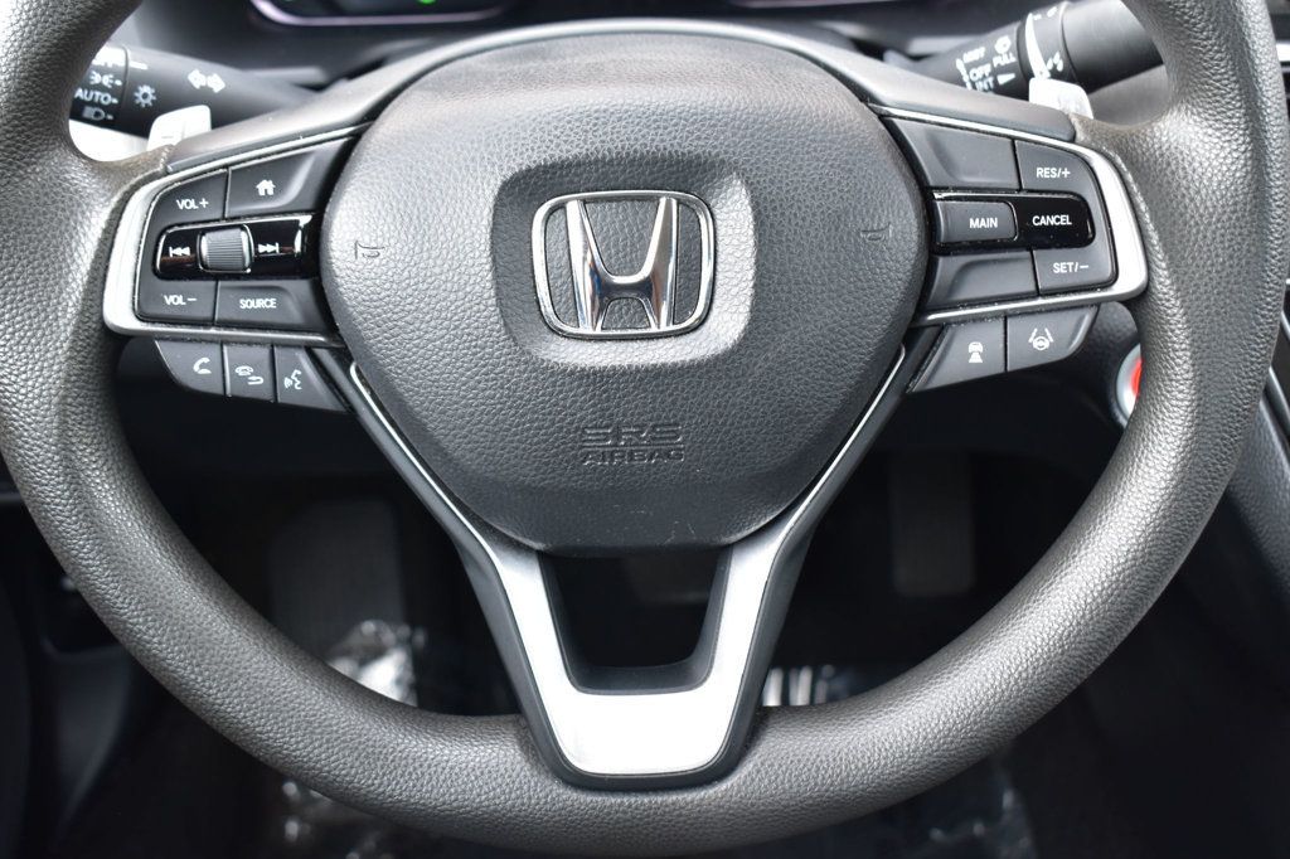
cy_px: 430
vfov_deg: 26.5
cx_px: 645
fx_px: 1827
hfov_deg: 38.9
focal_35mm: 51
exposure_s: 1/15
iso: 450
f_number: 6.3
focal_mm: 34
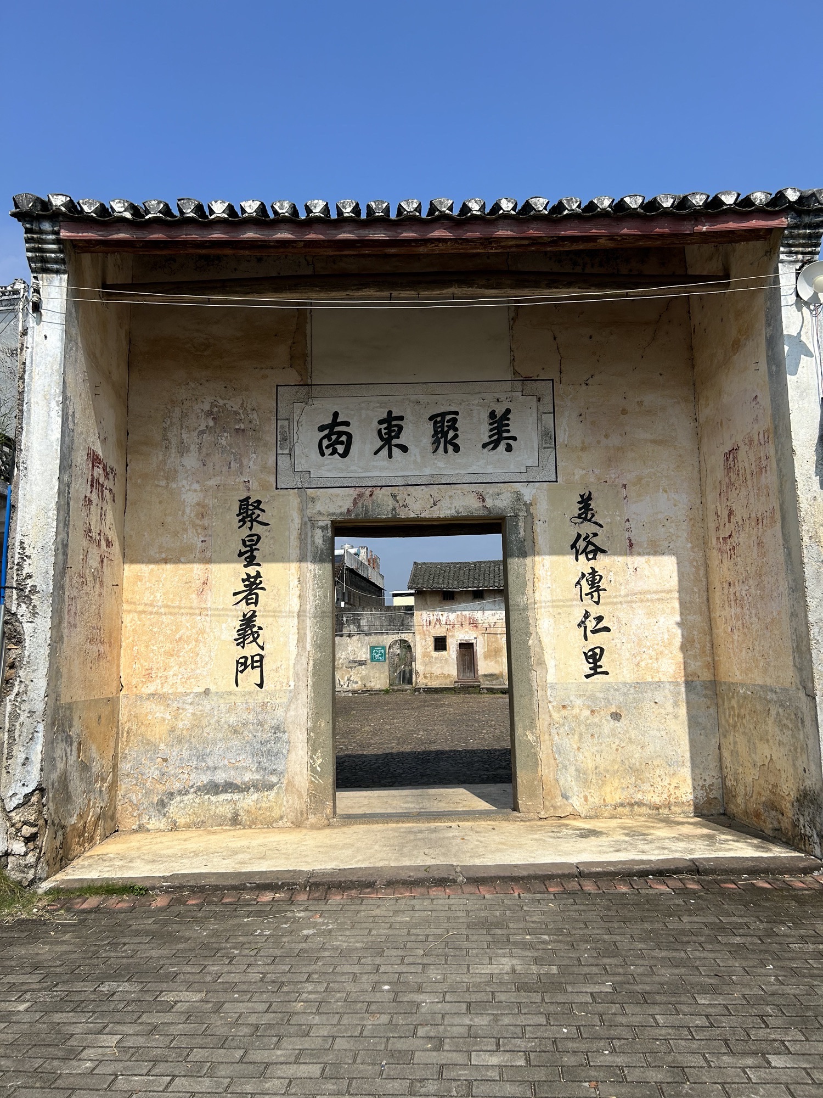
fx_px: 824
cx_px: 412
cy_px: 549
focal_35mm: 26
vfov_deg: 67.3
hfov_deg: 53.1
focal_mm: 5.7
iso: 50
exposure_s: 1/6579
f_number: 1.5
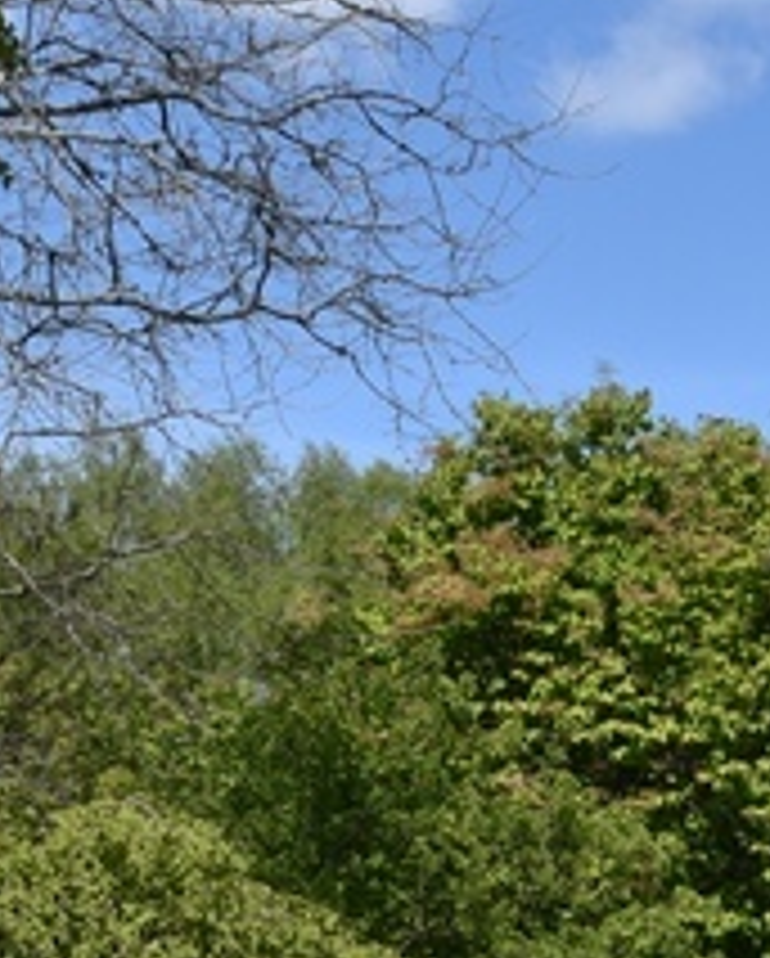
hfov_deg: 10.2
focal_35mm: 152
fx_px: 4321
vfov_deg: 12.5
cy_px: 1012
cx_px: 608
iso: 200
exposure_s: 1/640
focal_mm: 32
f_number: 8
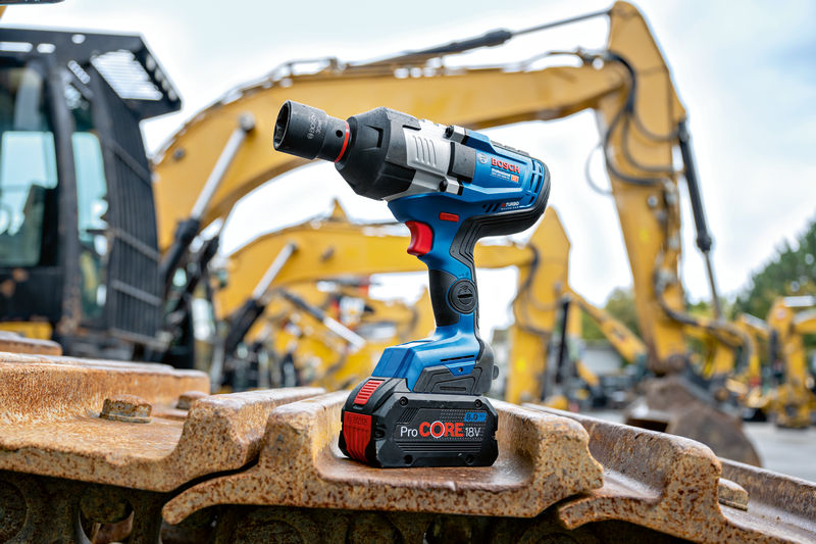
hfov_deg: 60.3
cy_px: 272
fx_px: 702
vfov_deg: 42.3
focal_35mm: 31
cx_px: 408
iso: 125
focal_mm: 31
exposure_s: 1/200
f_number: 3.5
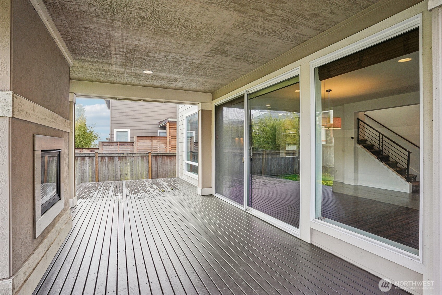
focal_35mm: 17
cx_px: 221
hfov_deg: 93.3
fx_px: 209
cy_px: 148
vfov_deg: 70.4
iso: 400
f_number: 8
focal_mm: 17
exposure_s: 1/60
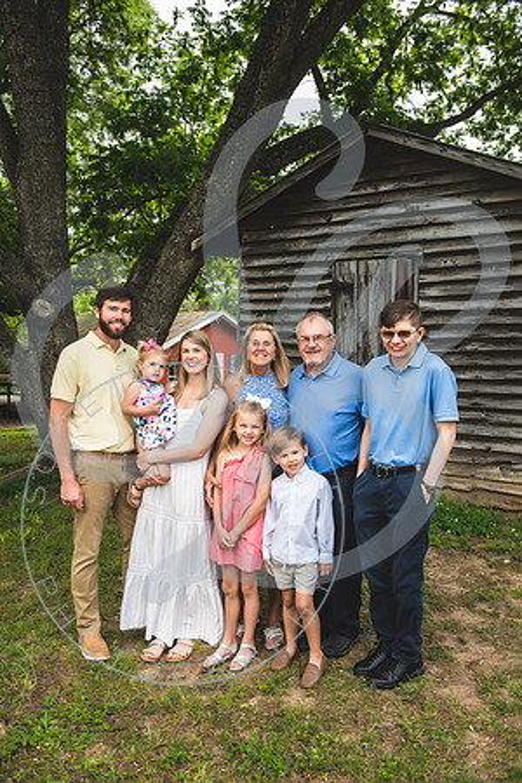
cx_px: 261
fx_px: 696
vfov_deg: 58.7
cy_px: 392
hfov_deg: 41.1
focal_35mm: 32
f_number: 5.6
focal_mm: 32
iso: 200
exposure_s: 1/200
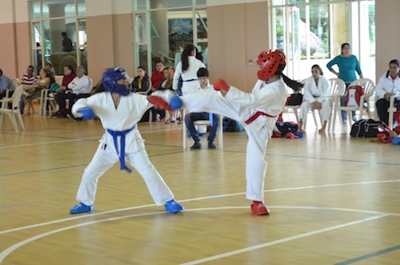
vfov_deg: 16.5
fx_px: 915
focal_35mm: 82
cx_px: 200
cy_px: 132
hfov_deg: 24.7
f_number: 5.6
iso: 2500
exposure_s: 1/50
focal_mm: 55
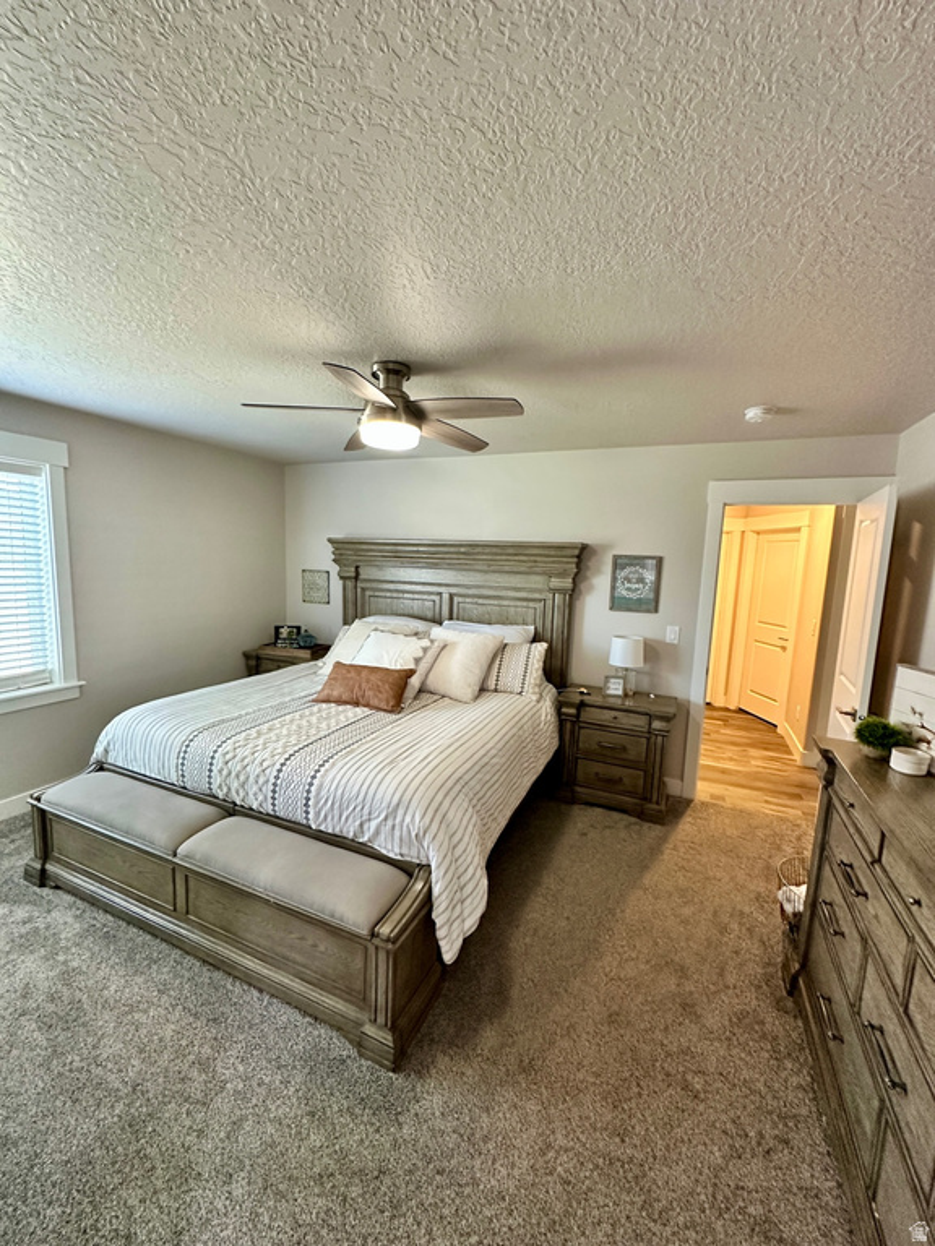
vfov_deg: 102.1
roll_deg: -2.1
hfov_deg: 85.7
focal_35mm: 14
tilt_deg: -6.7
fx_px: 504
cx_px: 468
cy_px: 623
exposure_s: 1/60
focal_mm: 2.22
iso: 400
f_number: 2.2
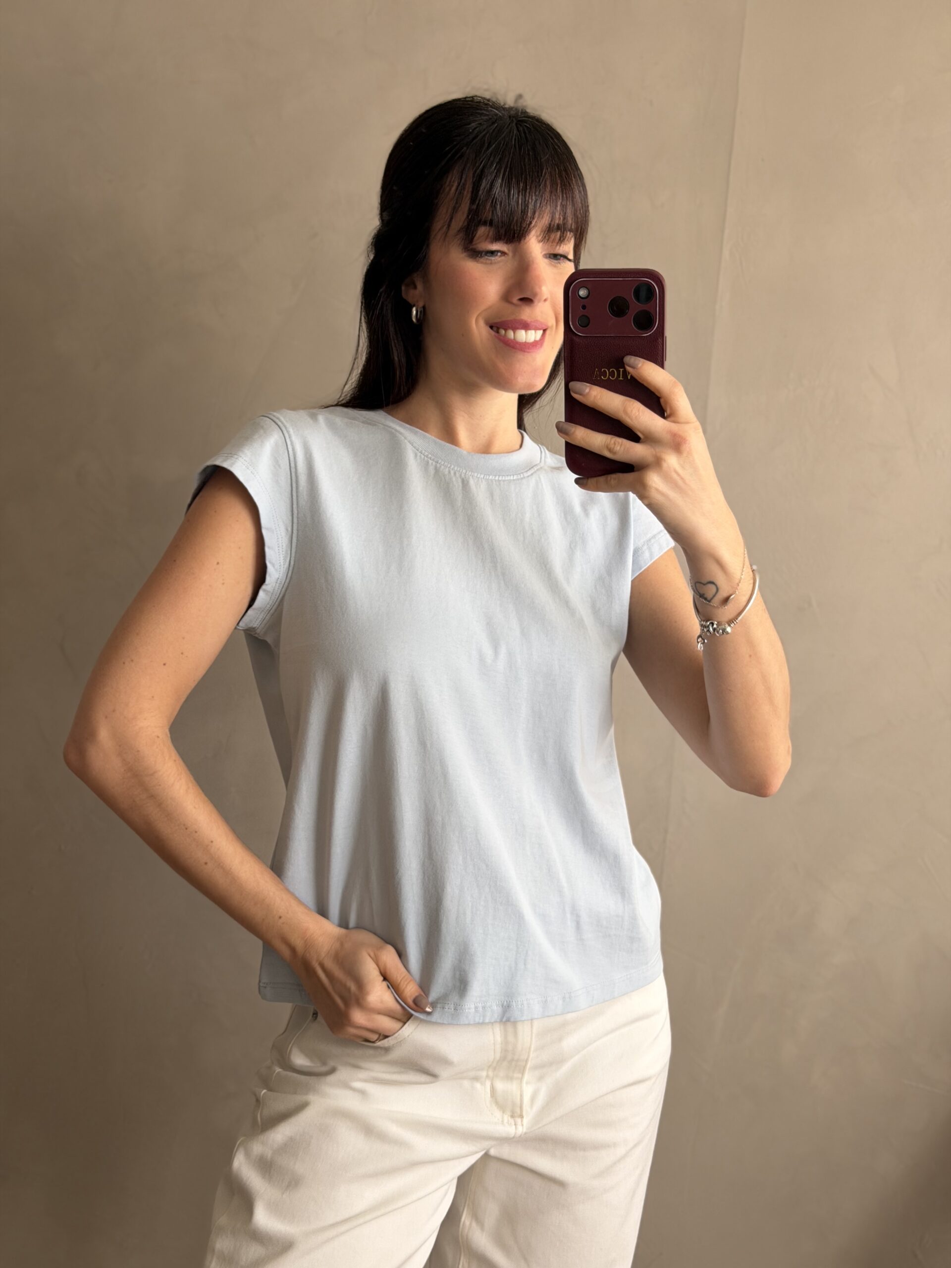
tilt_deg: -14.2
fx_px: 1758
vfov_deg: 39.7
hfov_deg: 30.3
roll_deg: -4.1
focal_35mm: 48
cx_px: 476
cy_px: 634
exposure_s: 1/79
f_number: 1.78
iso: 100
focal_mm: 6.76
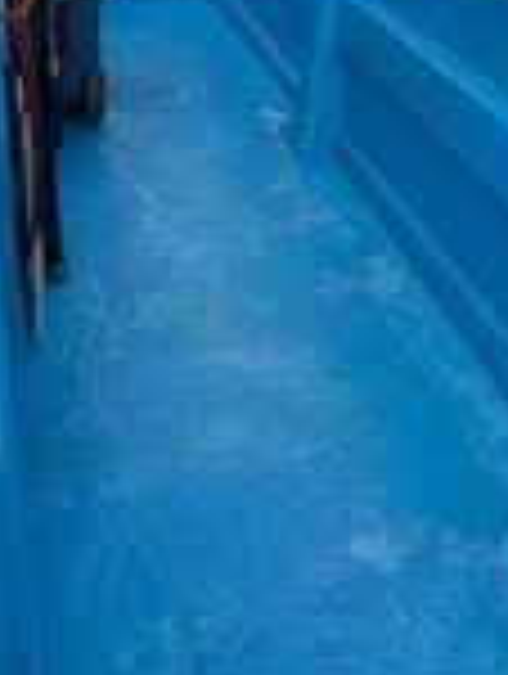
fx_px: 1093
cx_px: 427
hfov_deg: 25.6
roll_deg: +1.4
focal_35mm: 56
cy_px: -14
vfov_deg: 31.5
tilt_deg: -7.5
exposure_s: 1/770
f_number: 2.2
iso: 25
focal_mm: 2.22
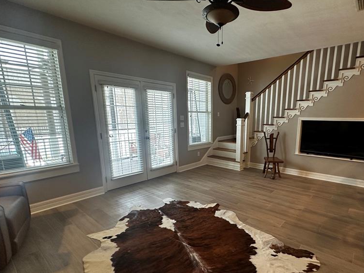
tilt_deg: -12.1
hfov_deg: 83.7
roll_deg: +0.2
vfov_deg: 68.3
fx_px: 200
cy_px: 157
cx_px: 217
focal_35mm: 19
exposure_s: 1/60
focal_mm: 2.22
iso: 250
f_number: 2.2
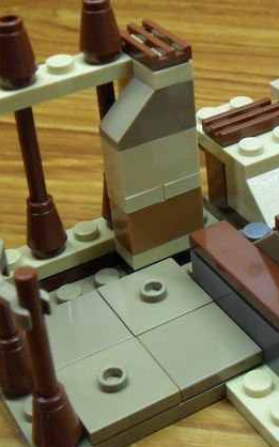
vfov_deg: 28.9
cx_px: 289
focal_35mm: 71
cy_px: 184
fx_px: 864
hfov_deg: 17.8
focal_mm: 6.2
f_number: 2.8
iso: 200
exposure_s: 1/30
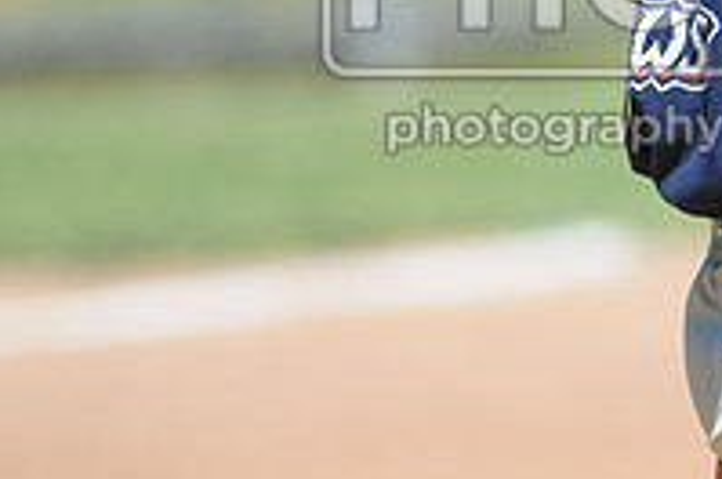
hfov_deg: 1.6
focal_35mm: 1312
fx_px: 26270
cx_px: 755
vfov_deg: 1.0
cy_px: -5
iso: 200
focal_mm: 300
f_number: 4
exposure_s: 1/1250
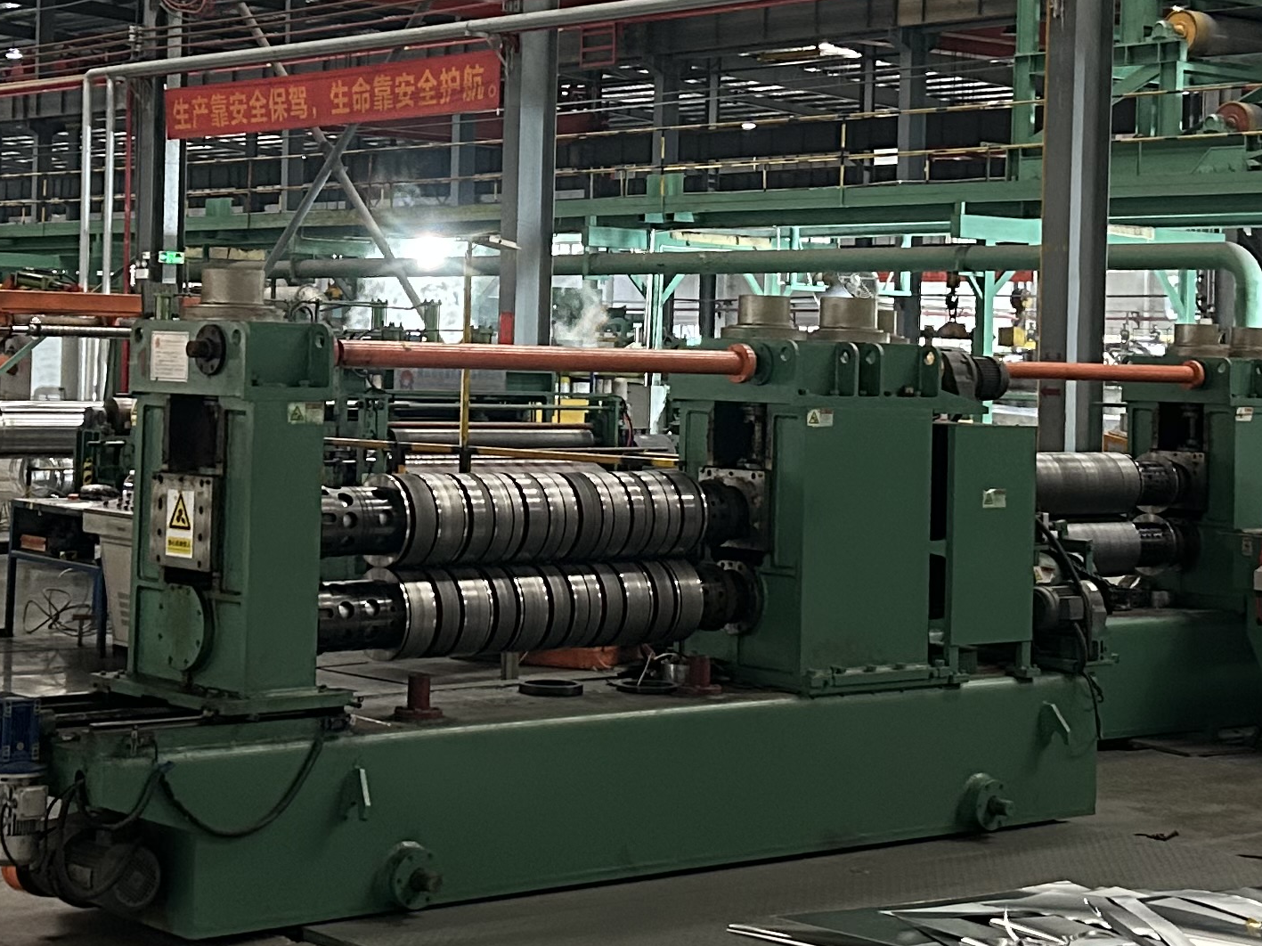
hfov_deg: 26.3
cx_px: 572
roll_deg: -1.0
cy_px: 287
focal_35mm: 74
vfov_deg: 19.8
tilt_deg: +0.5
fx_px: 2697
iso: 640
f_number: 1.5
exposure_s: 1/33
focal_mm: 5.7
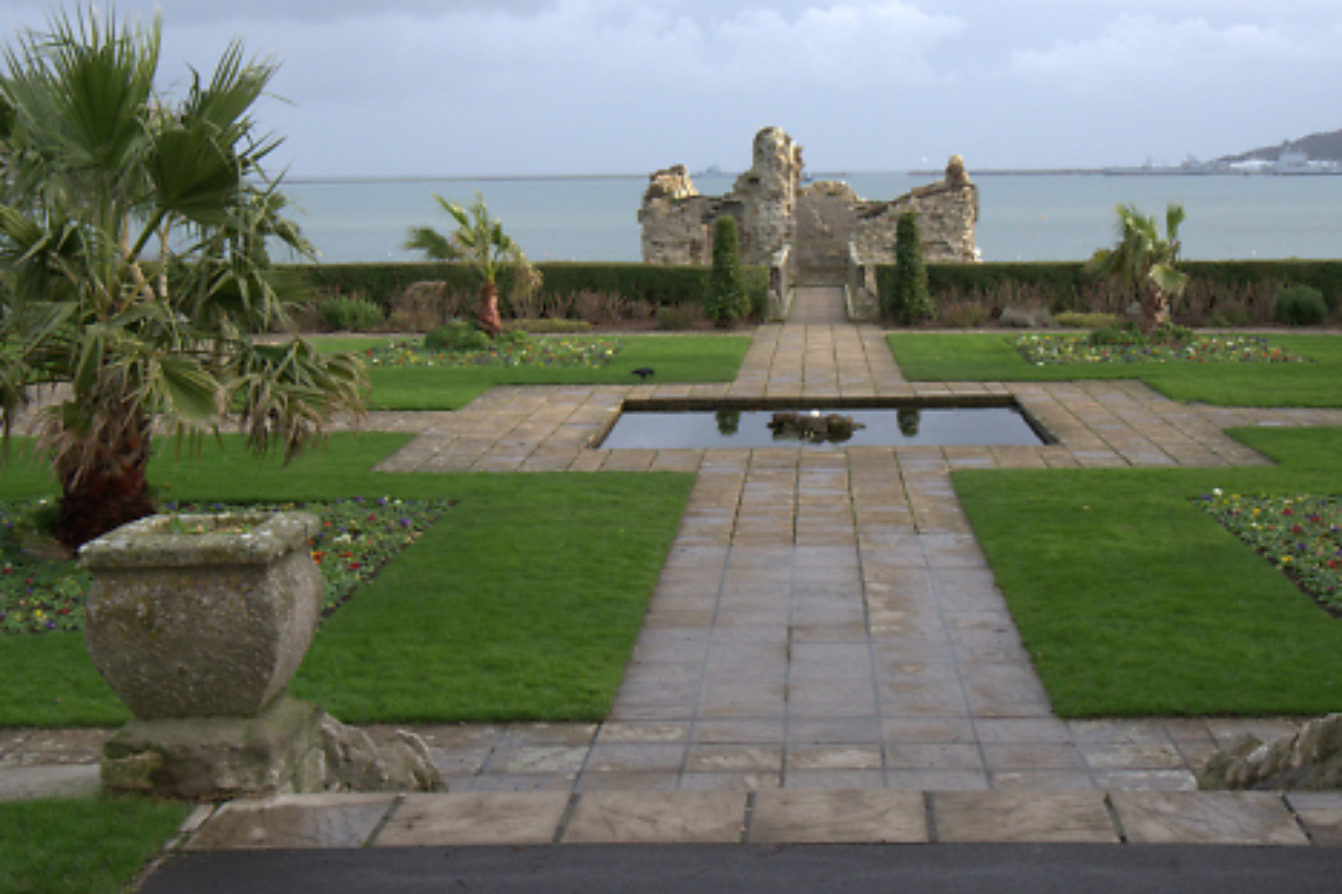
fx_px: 2012
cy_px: 382
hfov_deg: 36.8
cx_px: 787
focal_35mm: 54
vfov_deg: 25.0
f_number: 9
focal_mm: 28
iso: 800
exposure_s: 1/125
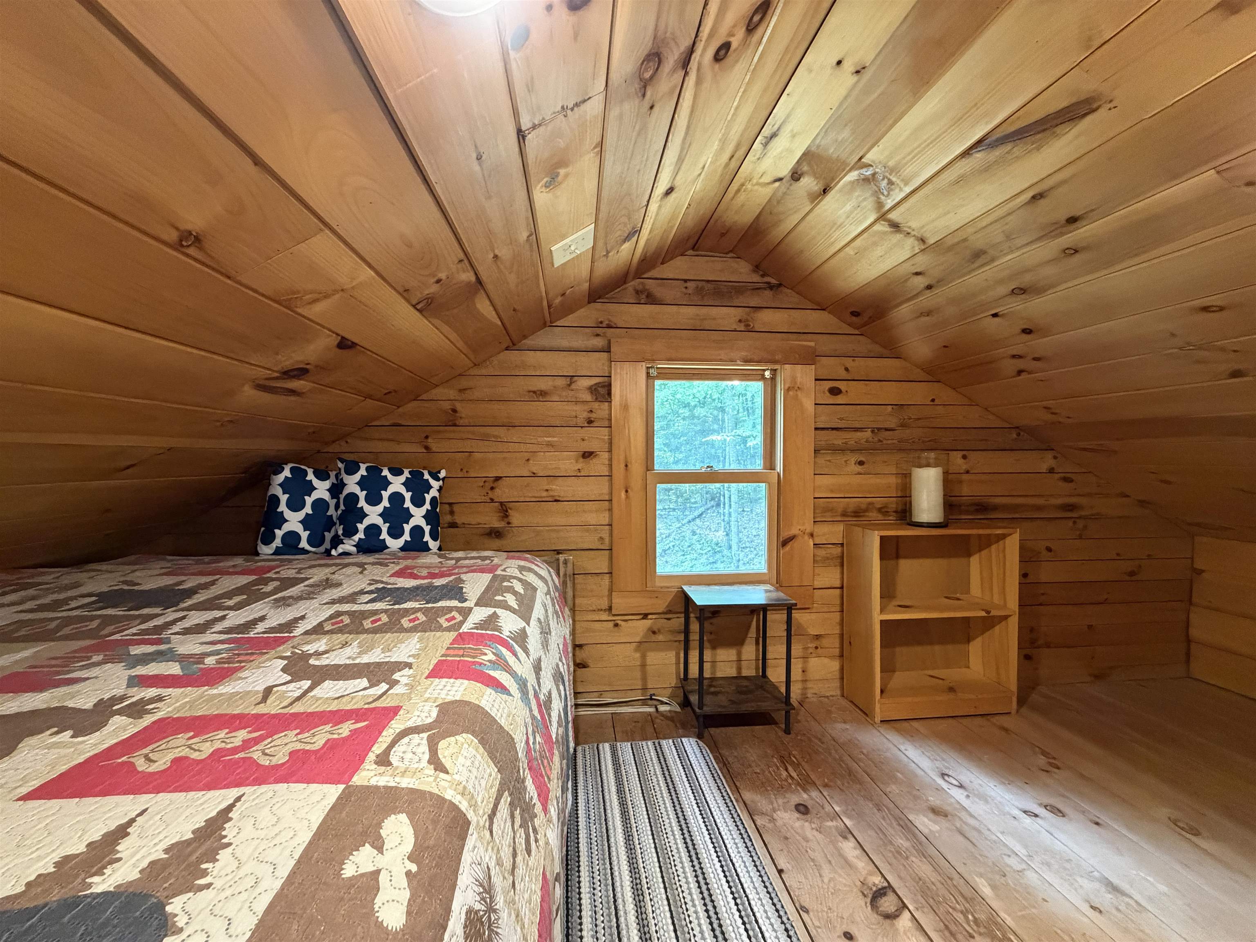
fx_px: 508
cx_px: 628
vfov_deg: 85.7
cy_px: 471
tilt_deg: -0.2
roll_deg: +0.5
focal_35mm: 14
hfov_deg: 102.1
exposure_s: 1/60
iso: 640
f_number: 2.2
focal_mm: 2.22
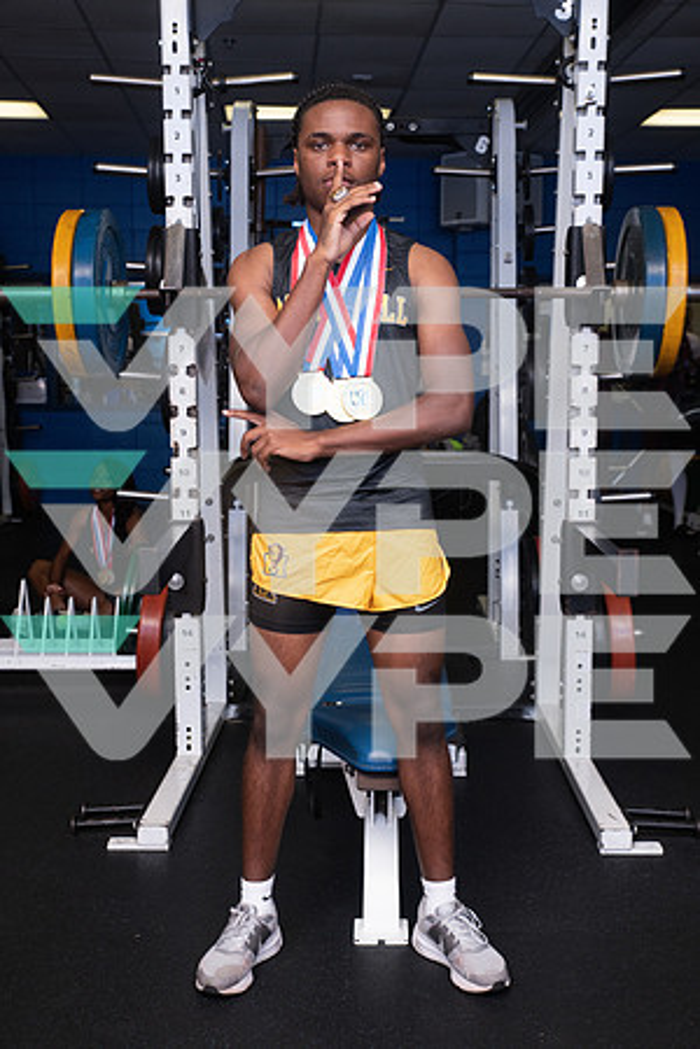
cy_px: 524
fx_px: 1283
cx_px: 350
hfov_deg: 30.5
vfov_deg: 44.5
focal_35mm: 44
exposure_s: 1/400
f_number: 6.3
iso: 500
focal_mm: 44
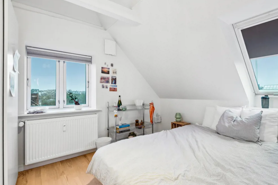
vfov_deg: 70.4
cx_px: 144
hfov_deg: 93.2
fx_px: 131
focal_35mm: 17
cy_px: 97
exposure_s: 1/2
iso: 800
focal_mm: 16
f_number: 11
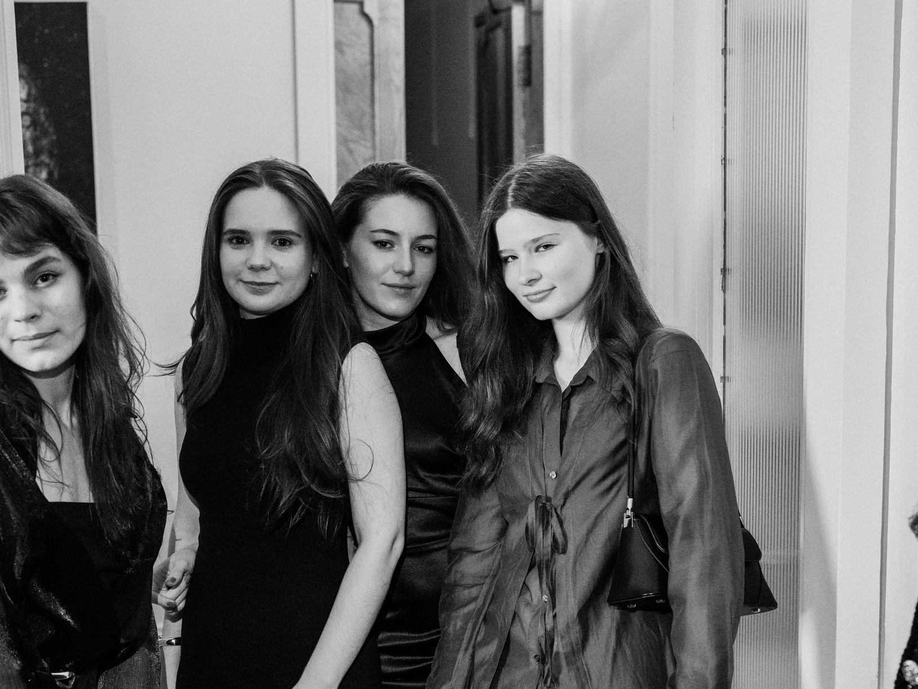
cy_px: 430
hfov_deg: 36.2
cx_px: 428
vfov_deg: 27.4
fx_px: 1406
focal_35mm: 53
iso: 4000
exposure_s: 1/160
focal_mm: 35
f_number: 3.2
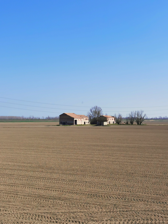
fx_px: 336
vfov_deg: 36.8
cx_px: 84
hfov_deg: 28.0
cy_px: 112
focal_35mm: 52
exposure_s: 1/4464
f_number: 1.6
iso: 50
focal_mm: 5.56
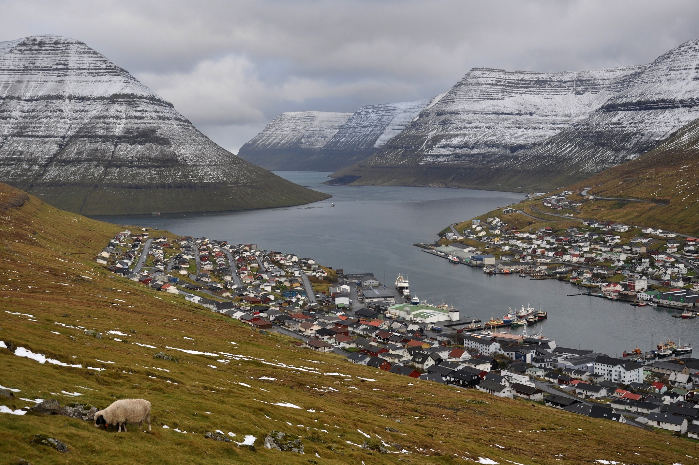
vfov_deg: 26.4
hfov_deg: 38.9
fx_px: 989
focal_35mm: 51
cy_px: 232
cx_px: 350
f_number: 6.3
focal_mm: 34
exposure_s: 1/160
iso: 200
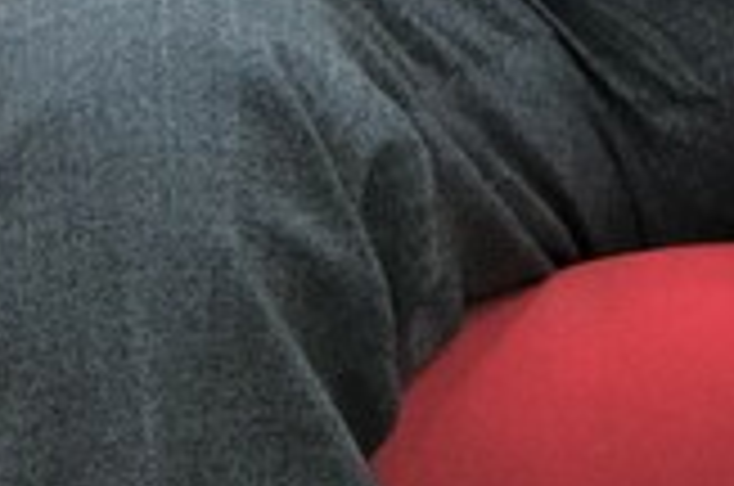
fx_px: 12454
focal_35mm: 612
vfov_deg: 2.2
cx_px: 991
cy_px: -1215
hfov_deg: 3.4
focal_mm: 55
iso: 400
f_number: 4
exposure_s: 1/80
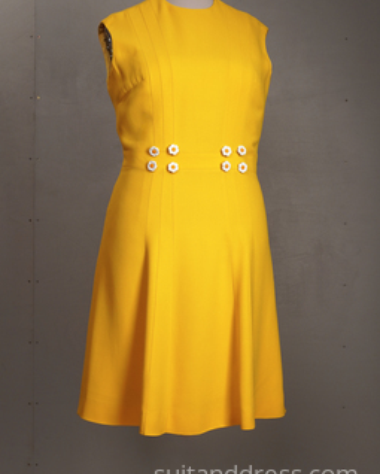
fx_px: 772
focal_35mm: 55
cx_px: 189
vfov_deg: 34.1
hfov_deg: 27.6
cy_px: 221
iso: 400
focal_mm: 32
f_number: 7.1
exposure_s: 1/80
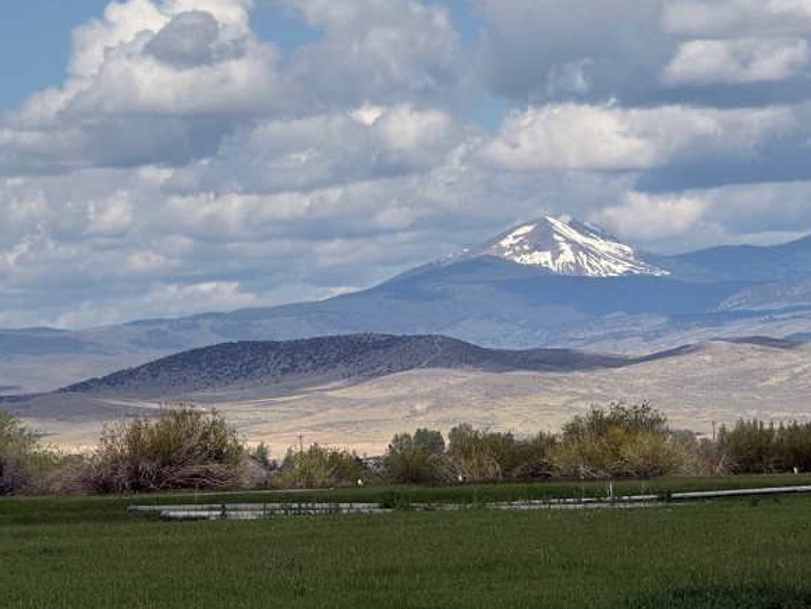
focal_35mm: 211
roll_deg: +2.0
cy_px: 343
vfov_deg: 7.0
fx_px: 4945
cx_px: 439
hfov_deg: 9.4
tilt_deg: +1.4
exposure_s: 1/3509
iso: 40
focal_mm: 15.66
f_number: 2.8
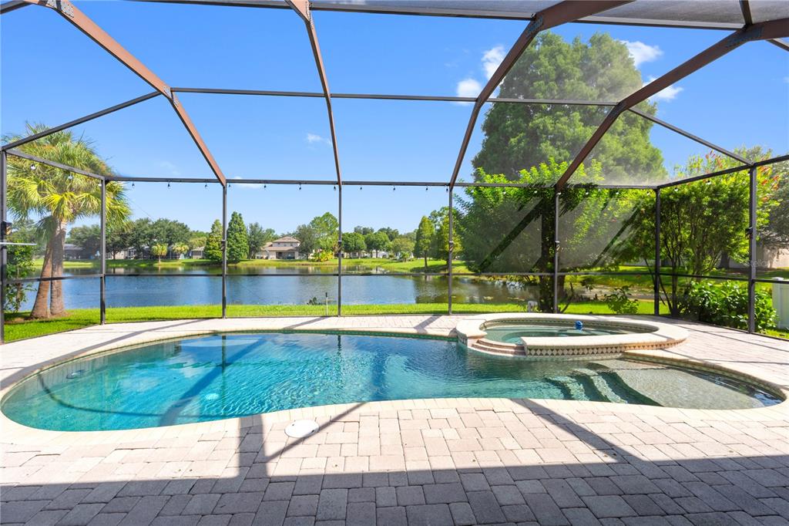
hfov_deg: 96.8
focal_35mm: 16
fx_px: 351
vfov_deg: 73.7
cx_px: 394
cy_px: 263
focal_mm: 16
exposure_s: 1/125
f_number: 11
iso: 125
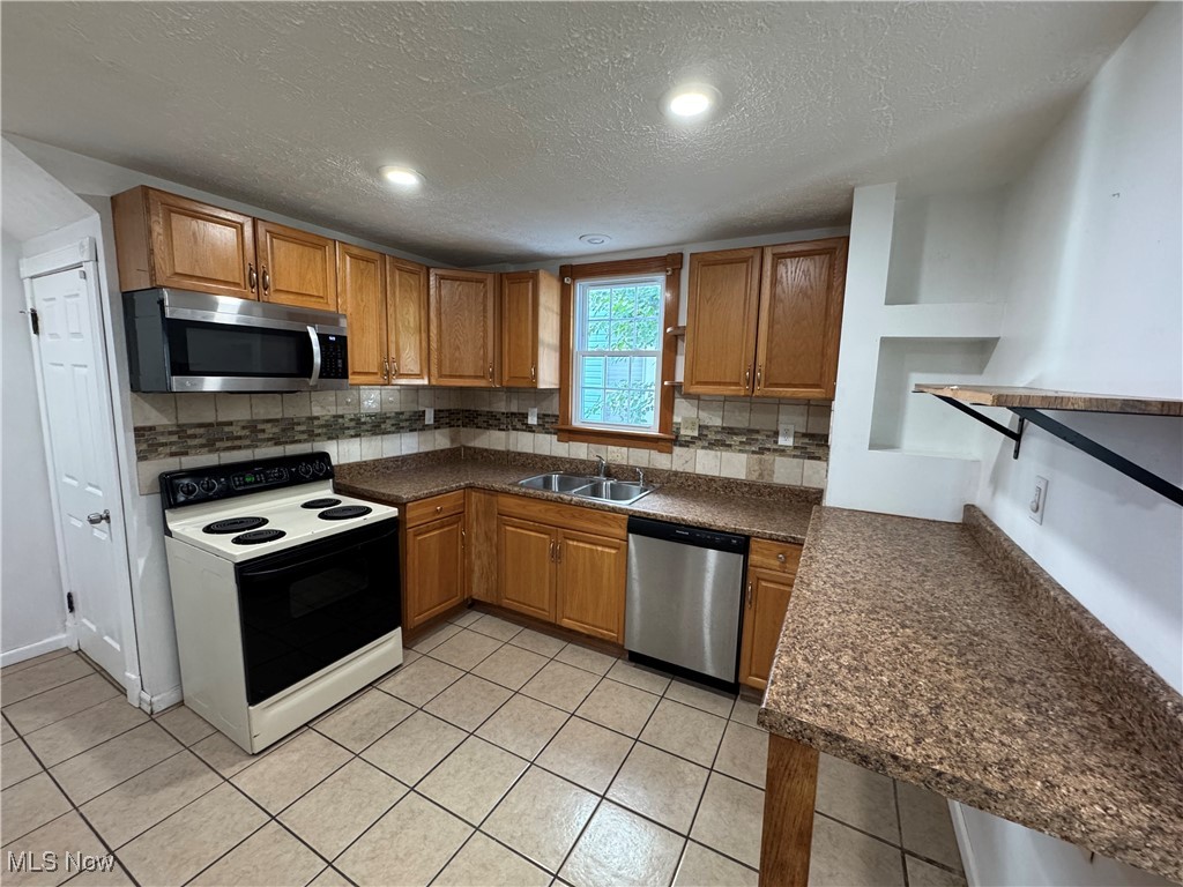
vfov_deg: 85.7
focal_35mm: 14
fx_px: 478
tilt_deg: -8.9
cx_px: 592
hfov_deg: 102.1
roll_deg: -1.8
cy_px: 444
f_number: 2.2
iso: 320
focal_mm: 2.22
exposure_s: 1/60
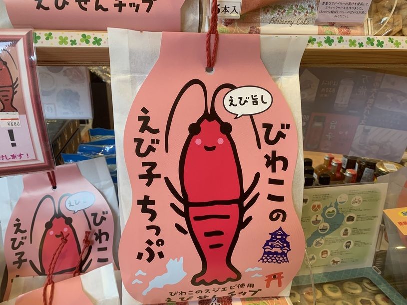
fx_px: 306
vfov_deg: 53.1
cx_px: 204
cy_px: 152
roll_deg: -0.8
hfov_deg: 67.3
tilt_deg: -23.7
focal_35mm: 26
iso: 125
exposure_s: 1/60
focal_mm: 4.25
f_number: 1.8
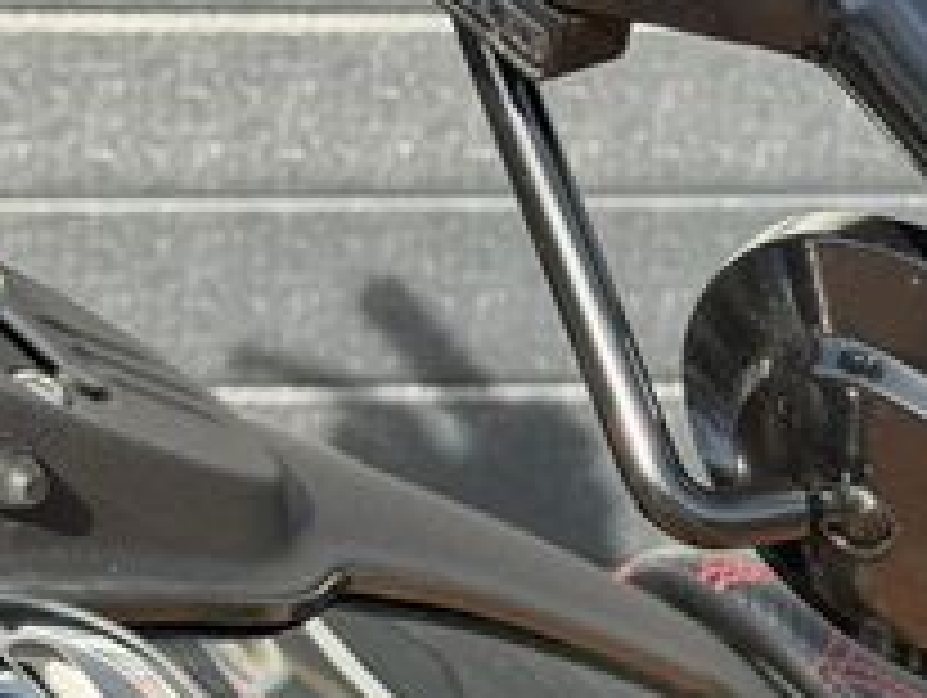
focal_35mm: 149
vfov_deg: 10.0
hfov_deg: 13.1
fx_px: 3995
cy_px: 464
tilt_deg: -11.3
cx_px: 824
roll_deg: +0.0
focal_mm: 6.76
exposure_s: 1/928
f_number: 1.78
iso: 80
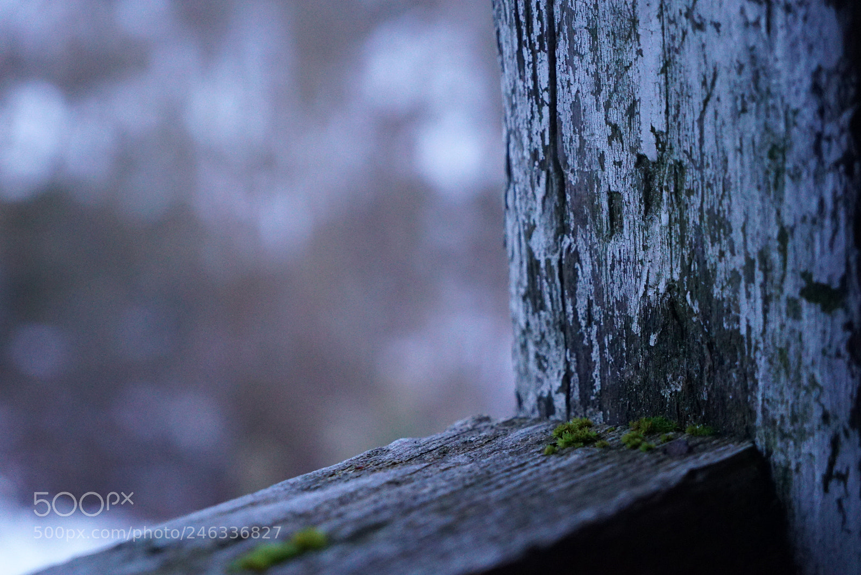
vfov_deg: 19.5
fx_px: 1675
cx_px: 430
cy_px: 288
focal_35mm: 70
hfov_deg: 28.8
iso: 10000
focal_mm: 70
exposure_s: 1/160
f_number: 4
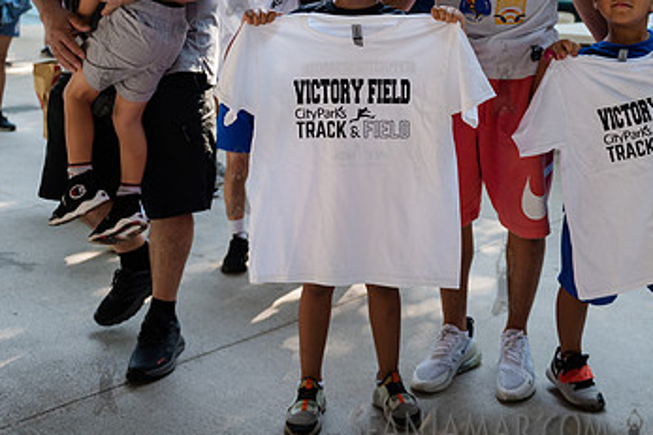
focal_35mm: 54
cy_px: 58
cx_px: 475
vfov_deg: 24.4
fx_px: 979
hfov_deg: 36.2
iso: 400
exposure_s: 1/500
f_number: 2.8
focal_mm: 28
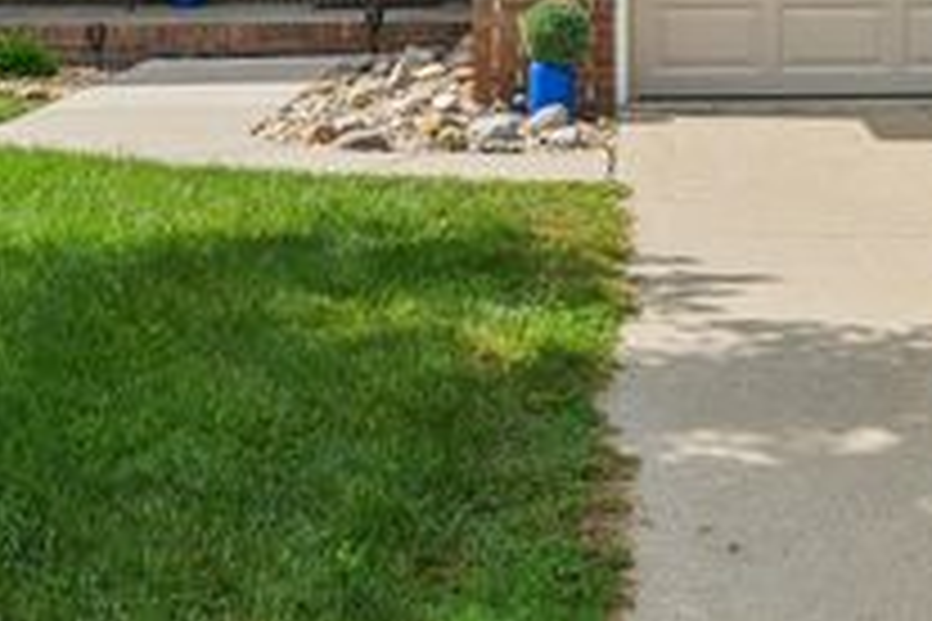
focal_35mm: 83
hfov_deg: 23.2
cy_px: -124
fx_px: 2154
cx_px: 973
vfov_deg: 15.8
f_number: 8
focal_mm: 34.5
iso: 400
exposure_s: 1/1000
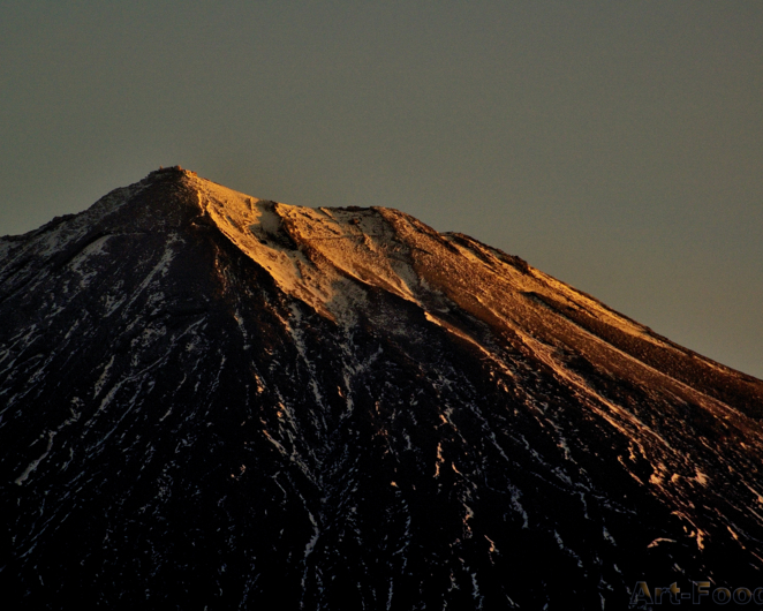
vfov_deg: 3.0
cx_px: 338
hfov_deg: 3.8
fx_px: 11520
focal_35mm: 510
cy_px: 306
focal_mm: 300
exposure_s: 1/320
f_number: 8
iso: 200
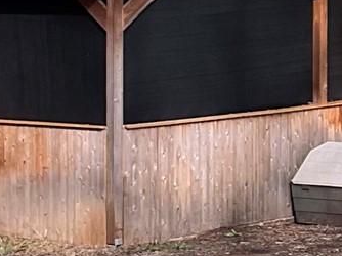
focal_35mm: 178
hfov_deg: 10.6
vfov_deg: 8.3
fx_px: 1757
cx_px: 581
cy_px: 6
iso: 25
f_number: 1.8
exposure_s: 1/333
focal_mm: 3
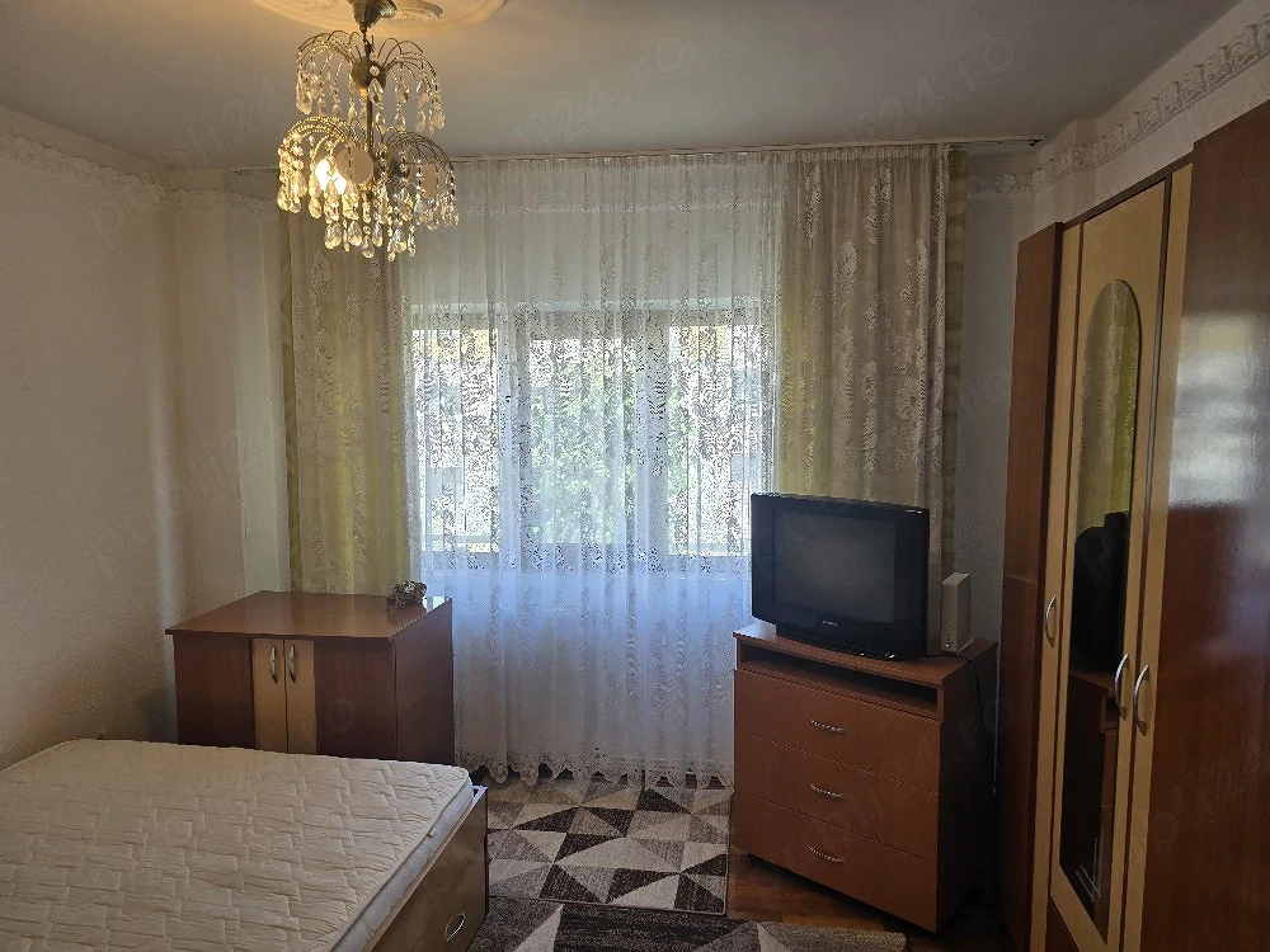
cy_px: 476
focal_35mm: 23
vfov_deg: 58.9
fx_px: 844
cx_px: 635
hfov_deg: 73.9
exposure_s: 1/101
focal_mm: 6.3
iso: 32
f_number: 1.7
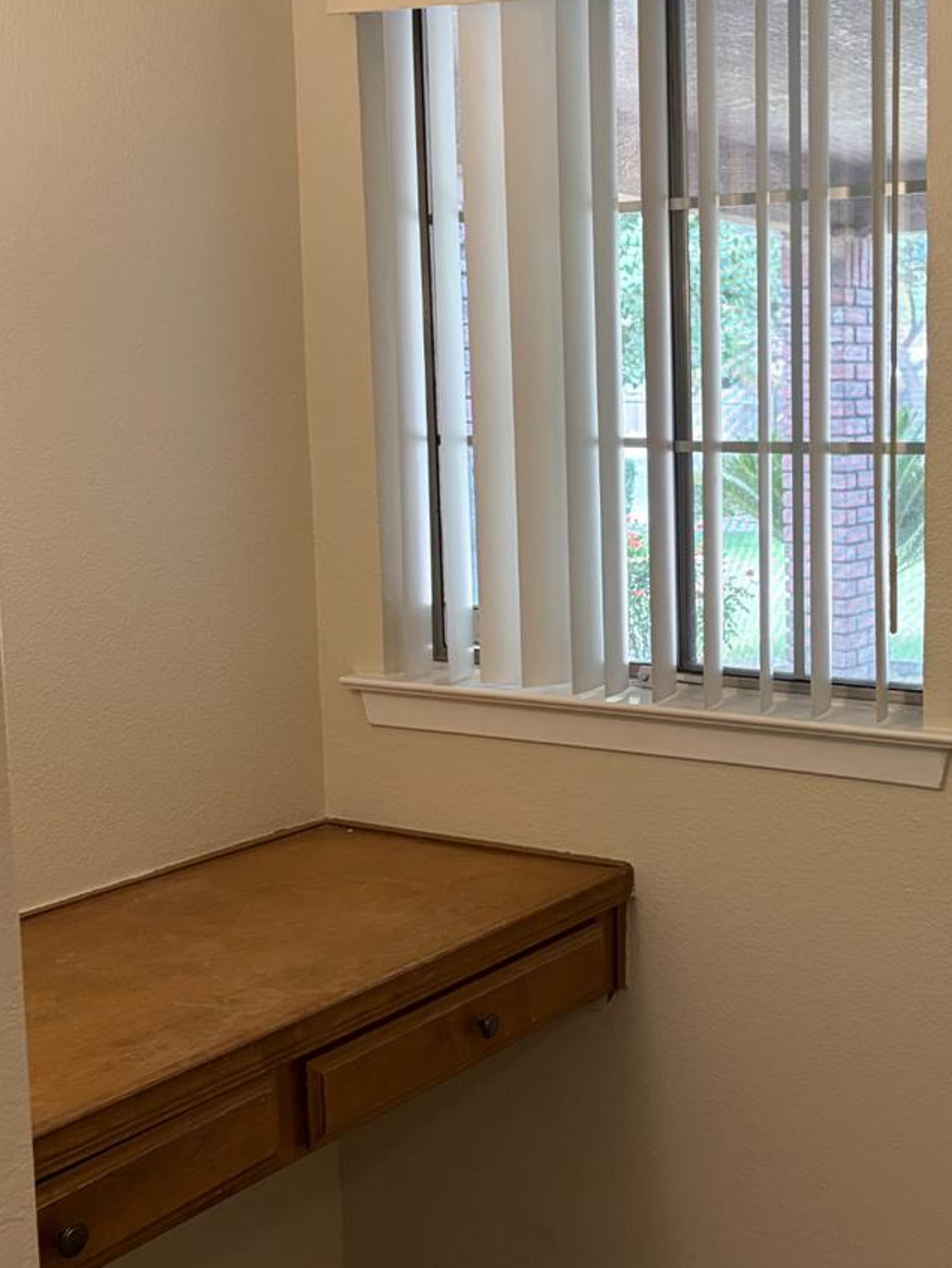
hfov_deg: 30.7
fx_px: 1686
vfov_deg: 41.2
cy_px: 601
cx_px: 773
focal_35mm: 46
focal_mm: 5.96
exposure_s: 1/120
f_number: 1.6
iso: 125
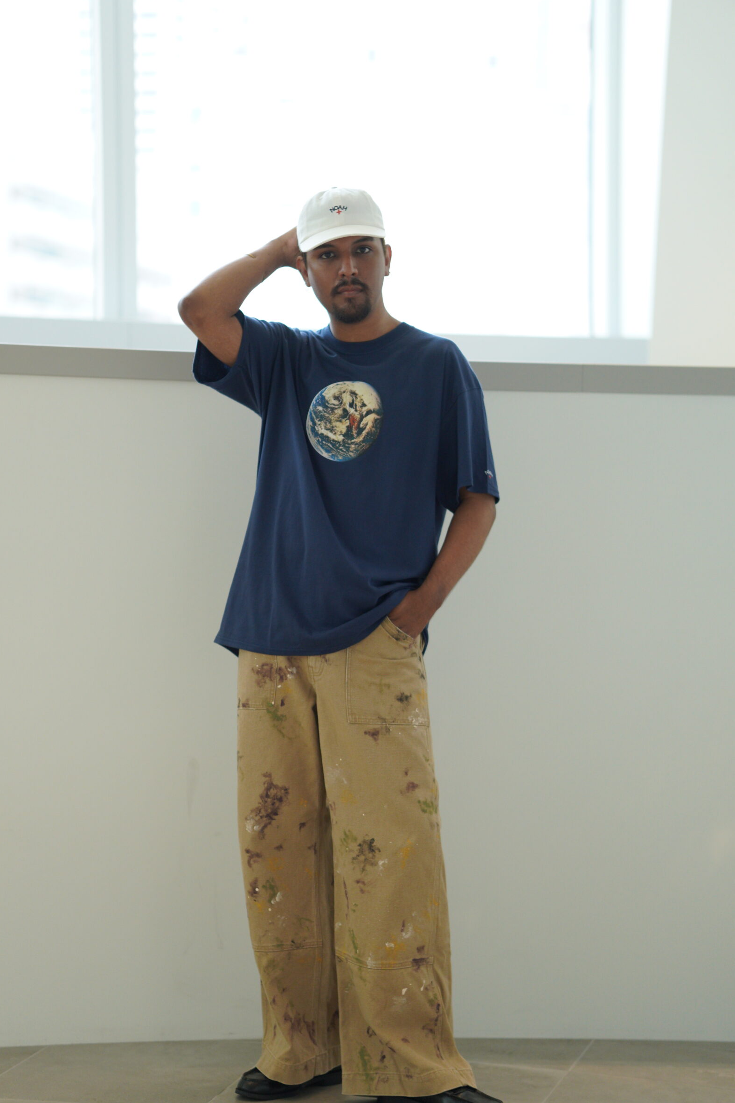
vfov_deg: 22.4
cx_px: 339
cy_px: 573
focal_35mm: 91
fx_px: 2786
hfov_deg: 15.0
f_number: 1.4
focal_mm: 56
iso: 320
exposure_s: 1/500
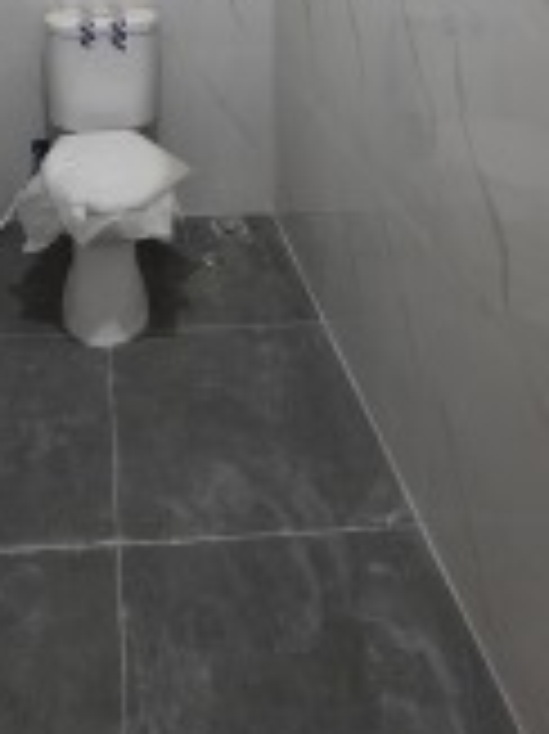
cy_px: -137
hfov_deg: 42.9
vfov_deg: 40.7
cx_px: 146
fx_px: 678
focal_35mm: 32
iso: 200
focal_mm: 2.2
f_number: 2.2
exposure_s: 1/50
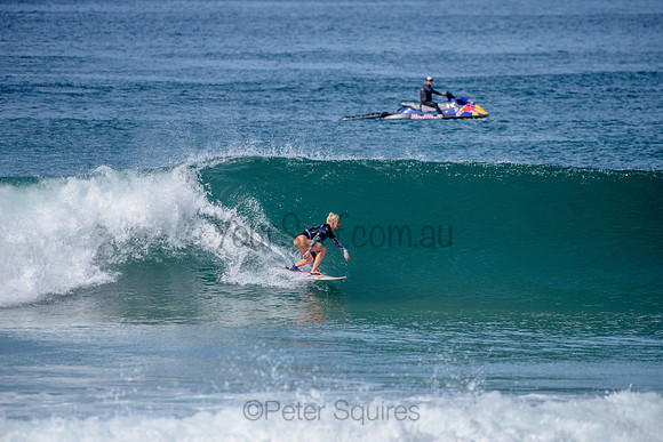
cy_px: 221
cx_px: 332
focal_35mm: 500
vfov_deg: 2.8
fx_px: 9210
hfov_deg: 4.1
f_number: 6.3
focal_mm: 500
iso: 250
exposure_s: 1/2500
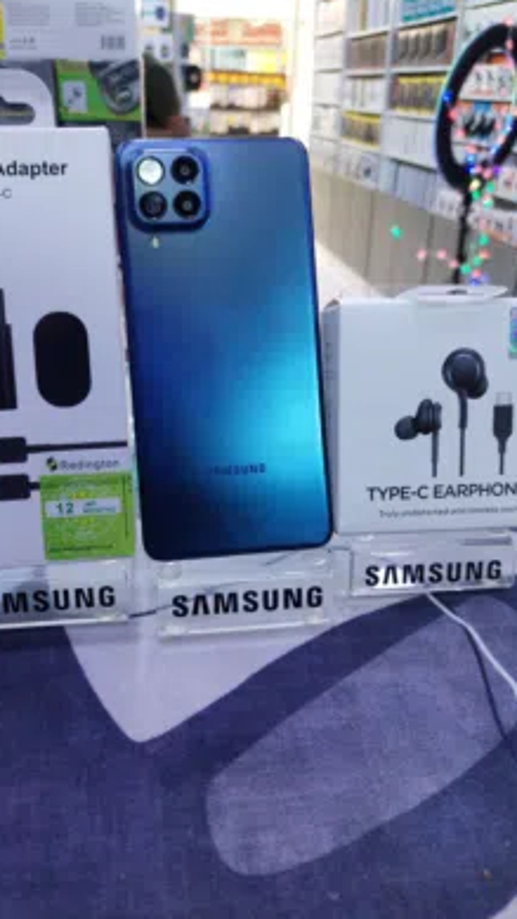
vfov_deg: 67.9
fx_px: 682
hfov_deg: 41.4
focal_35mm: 28
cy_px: 456
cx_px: 224
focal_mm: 5.23
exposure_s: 1/50
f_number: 1.8
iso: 64
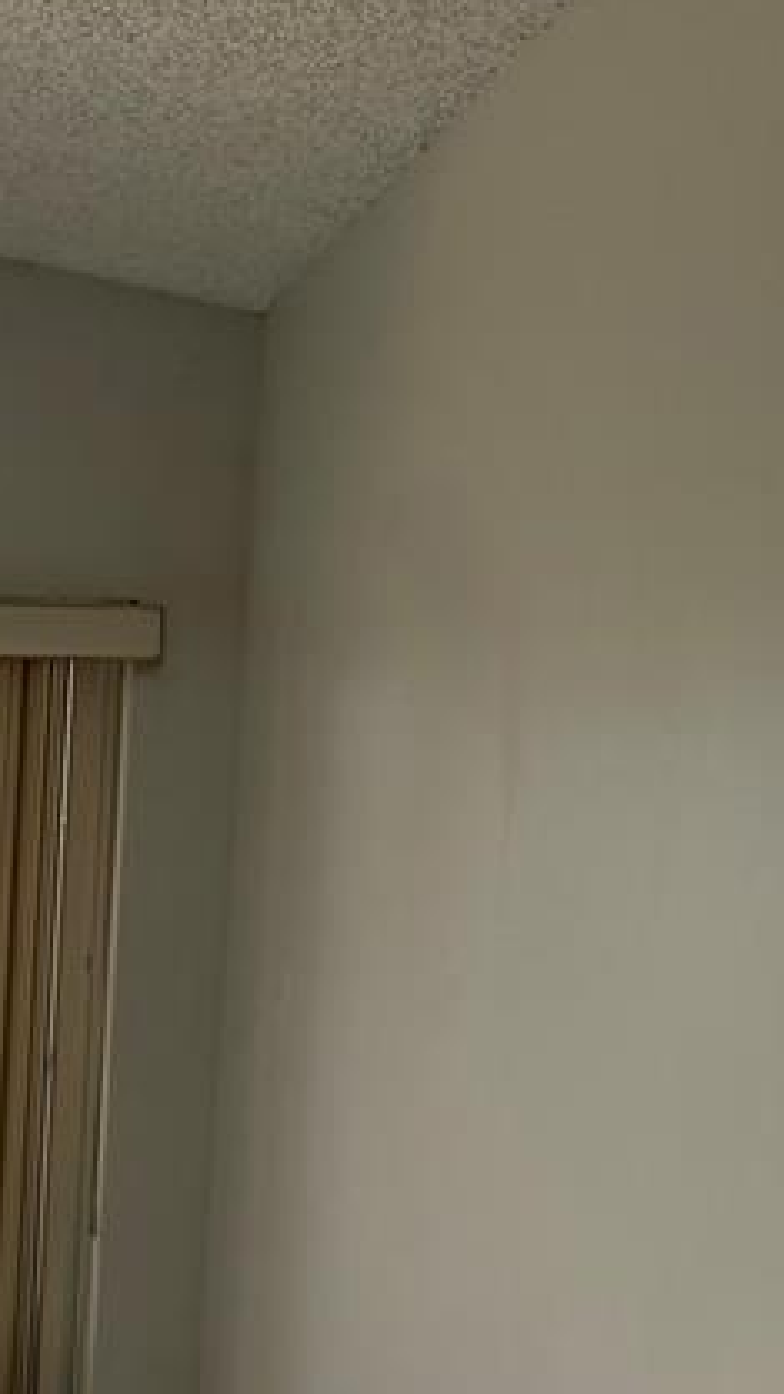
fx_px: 2773
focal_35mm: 75
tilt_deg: -8.1
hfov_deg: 15.1
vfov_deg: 26.9
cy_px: 1347
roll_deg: -1.5
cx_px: -327
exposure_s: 1/580
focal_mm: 6.76
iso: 100
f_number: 1.78
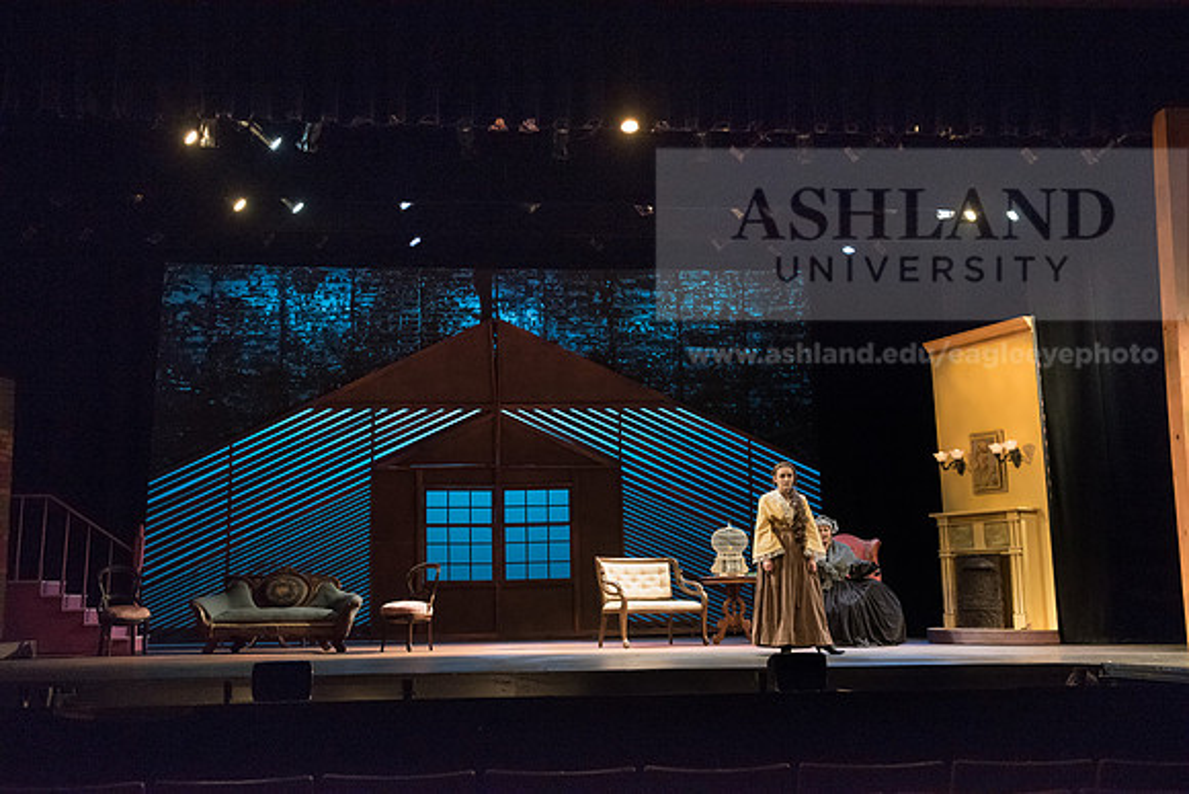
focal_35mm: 38
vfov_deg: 35.1
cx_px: 594
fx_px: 1255
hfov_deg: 50.7
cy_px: 397
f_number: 4
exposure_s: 1/160
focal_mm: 38
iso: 4000
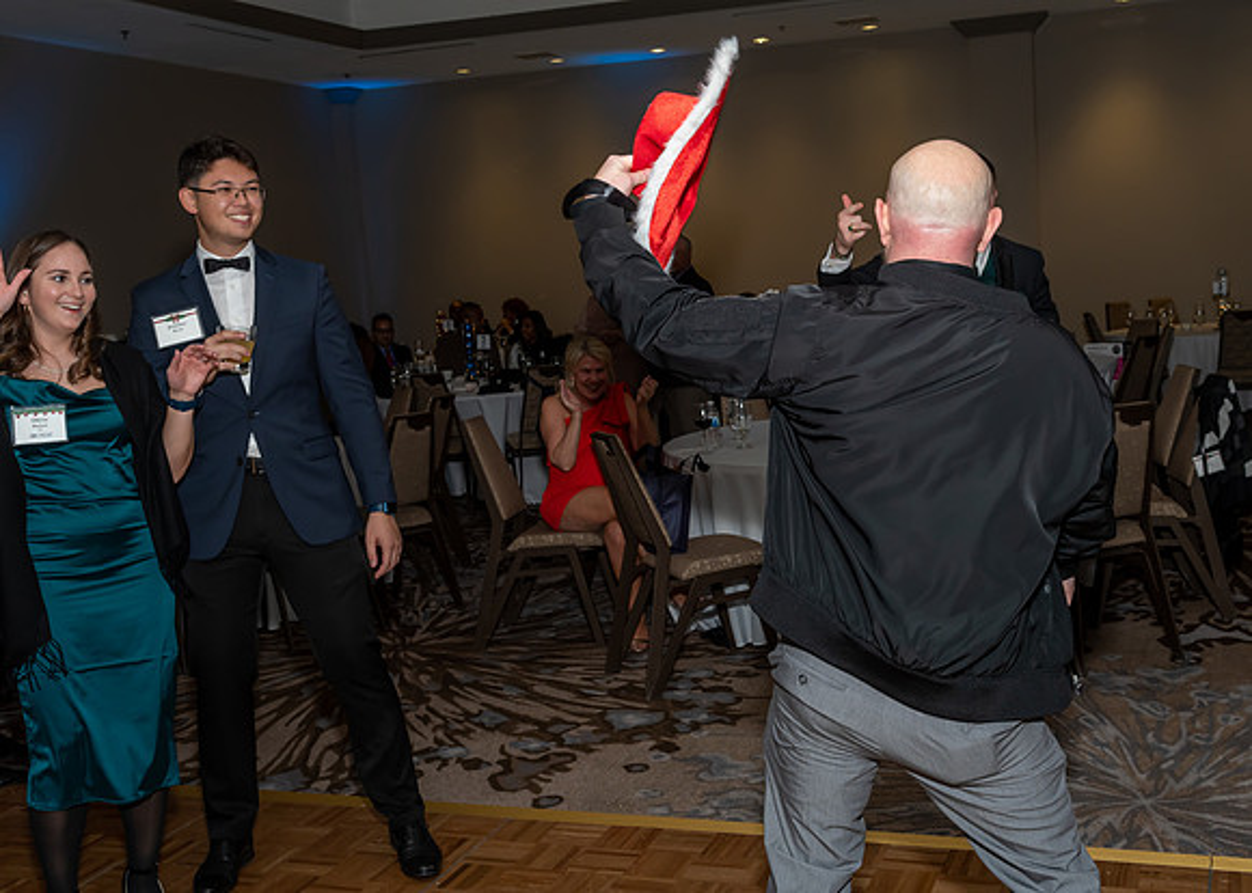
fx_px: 1433
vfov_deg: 34.6
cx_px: 717
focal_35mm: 40
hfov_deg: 47.1
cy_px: 416
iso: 400
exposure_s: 1/250
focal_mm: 24
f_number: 6.3
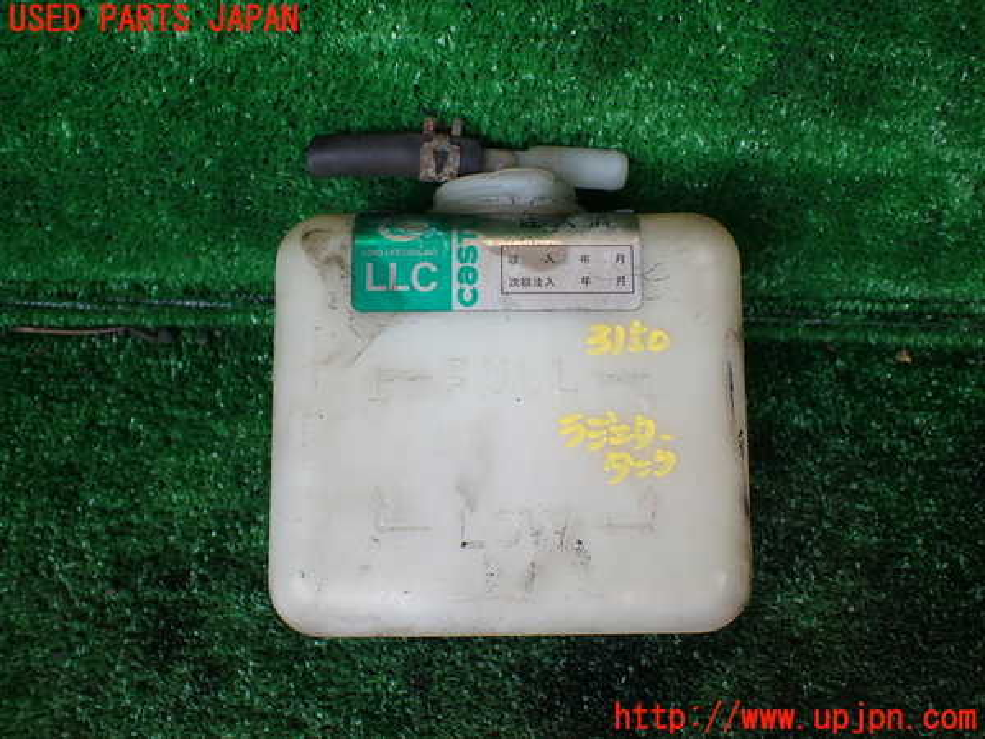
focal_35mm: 30
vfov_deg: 46.8
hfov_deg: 60.0
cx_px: 492
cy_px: 370
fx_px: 854
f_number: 2.3
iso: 100
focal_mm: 5.4
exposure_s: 1/200
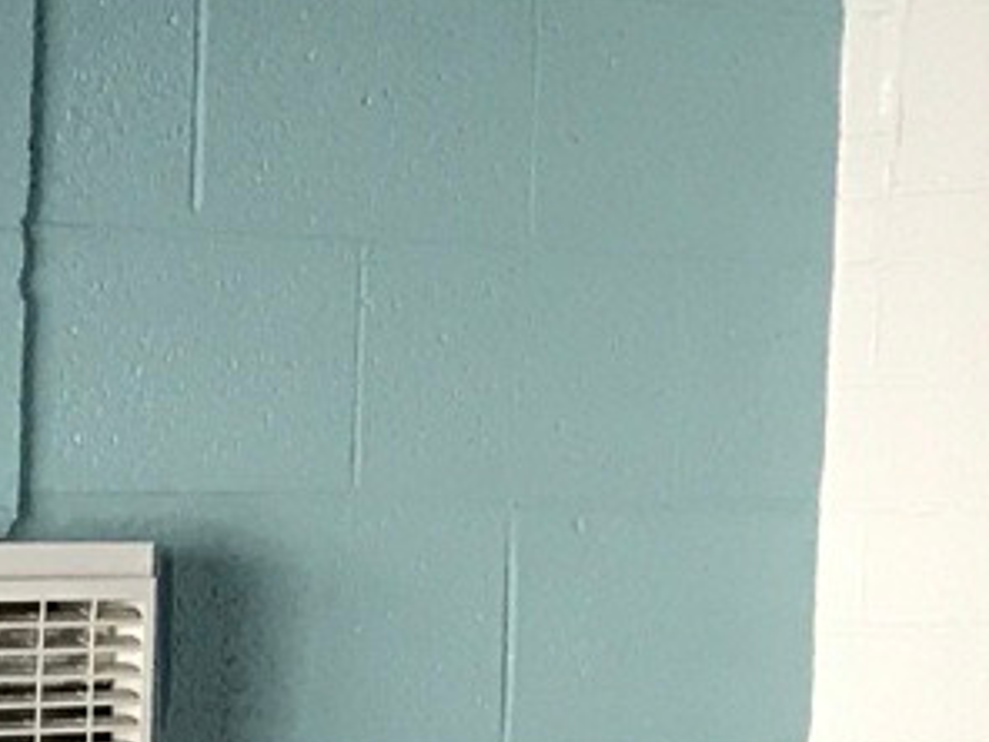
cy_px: 1431
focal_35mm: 194
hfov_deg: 9.3
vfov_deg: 7.4
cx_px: -1270
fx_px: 5543
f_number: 1.8
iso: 40
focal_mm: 3.99
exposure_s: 1/20
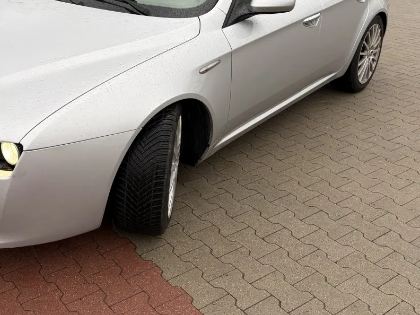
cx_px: 142
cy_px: 119
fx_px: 510
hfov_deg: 44.2
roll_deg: -0.3
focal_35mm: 42
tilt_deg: -20.7
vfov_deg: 34.2
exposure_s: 1/146
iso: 32
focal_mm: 5.96
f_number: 1.6
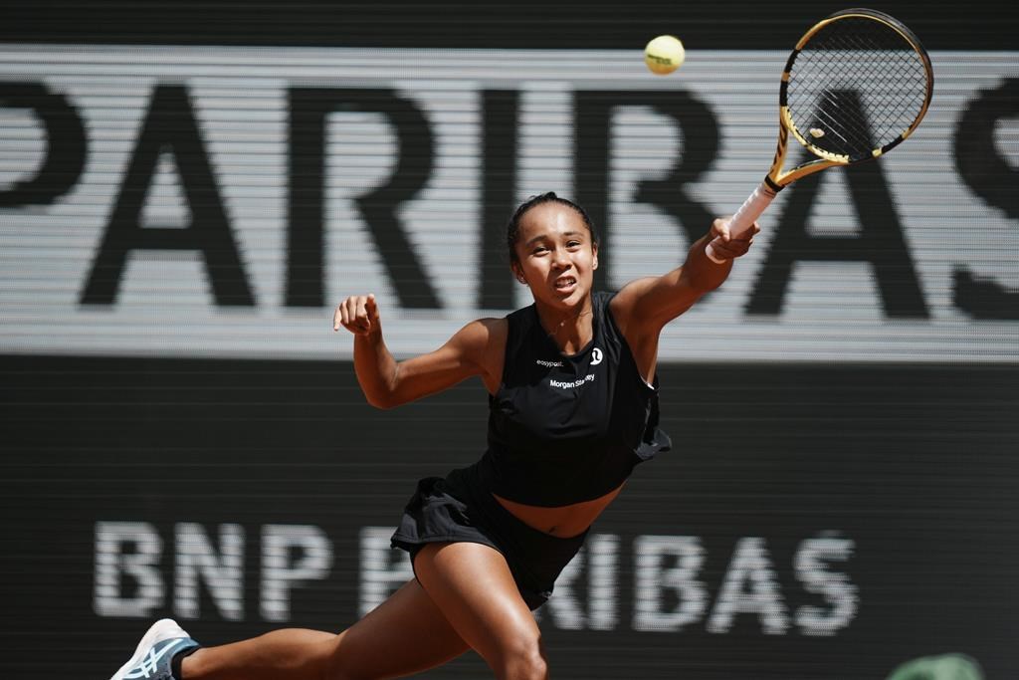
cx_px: 510
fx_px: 11323
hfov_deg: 5.2
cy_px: 340
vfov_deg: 3.4
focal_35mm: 400
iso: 320
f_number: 2.8
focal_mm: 400
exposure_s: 1/10000
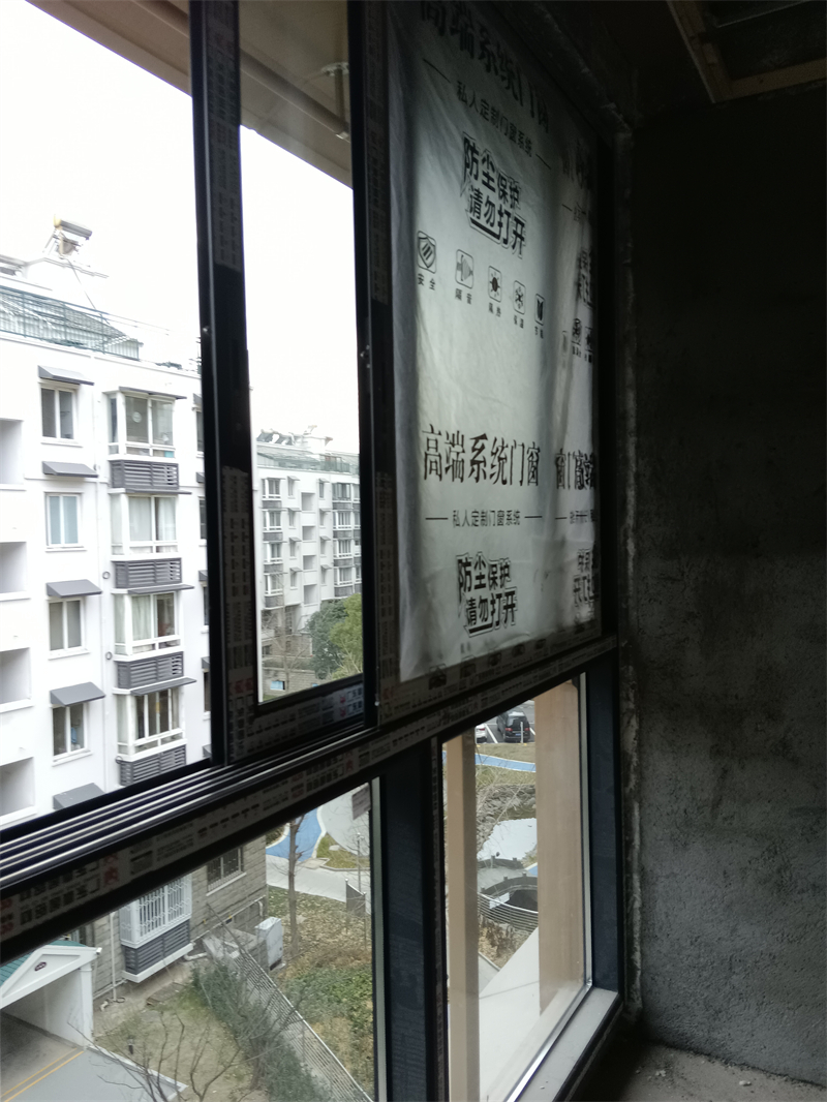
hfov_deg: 53.1
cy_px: 551
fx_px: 828
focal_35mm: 26
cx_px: 414
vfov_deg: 67.3
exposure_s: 1/100
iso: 317
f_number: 1.8
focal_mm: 3.96
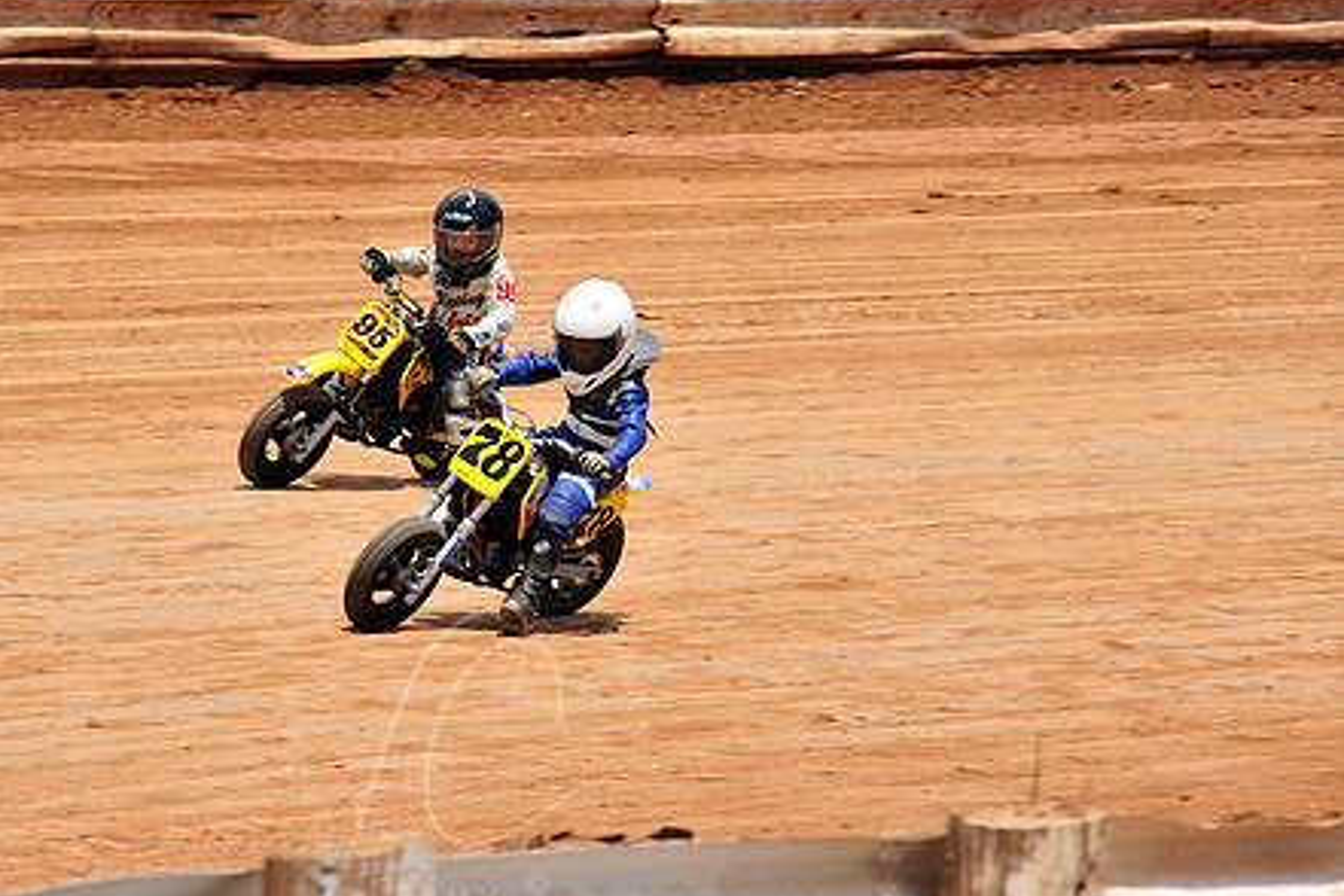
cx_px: 463
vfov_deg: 5.2
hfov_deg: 7.8
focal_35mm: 263
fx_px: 9818
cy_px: 445
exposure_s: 1/400
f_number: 10
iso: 200
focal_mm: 200
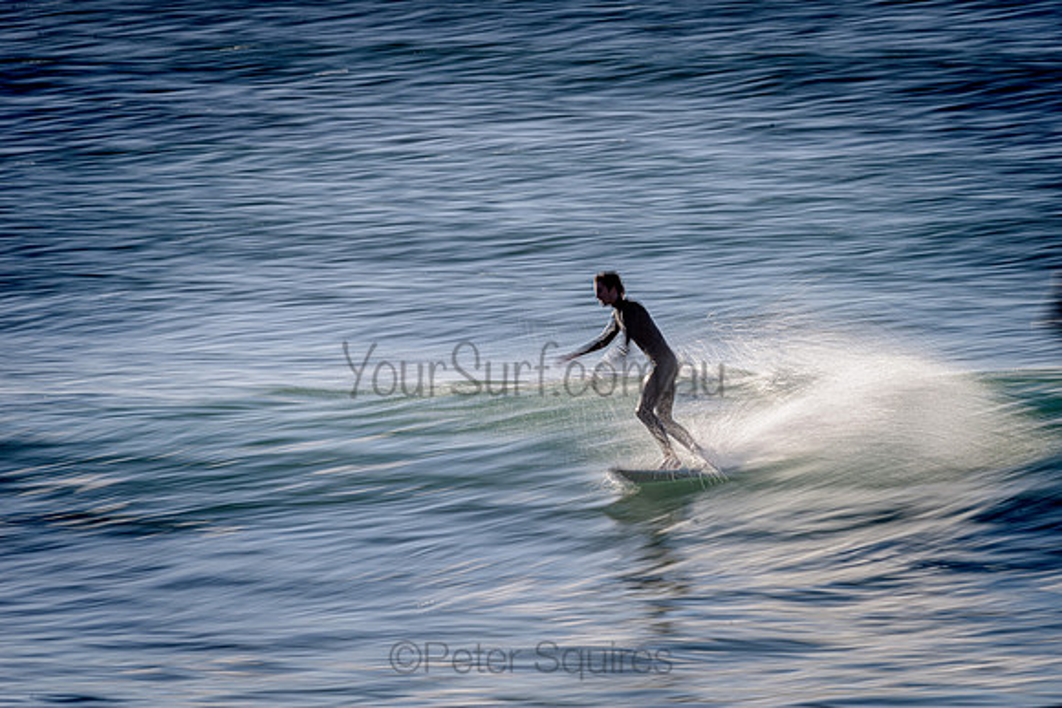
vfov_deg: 2.3
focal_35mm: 609
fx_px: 17976
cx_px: 644
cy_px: 279
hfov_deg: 3.4
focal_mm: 500
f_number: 20
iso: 31
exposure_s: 1/10
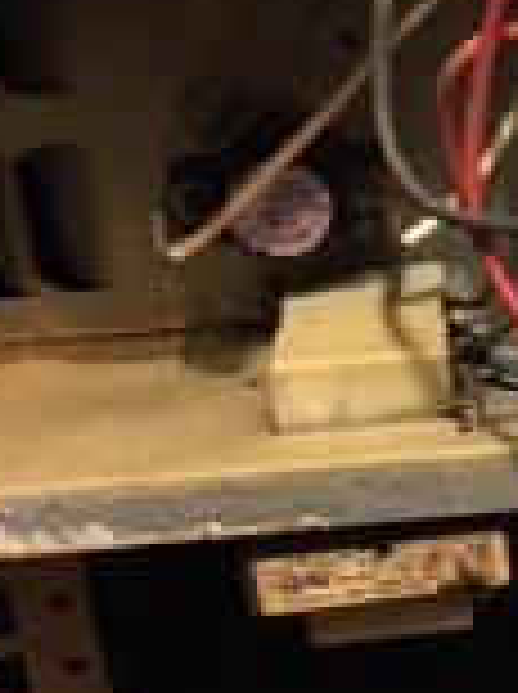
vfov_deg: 28.2
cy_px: 297
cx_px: 577
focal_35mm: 69
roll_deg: +2.6
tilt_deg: -25.8
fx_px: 1381
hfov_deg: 20.2
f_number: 2.2
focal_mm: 4.15
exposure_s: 1/15
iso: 1250
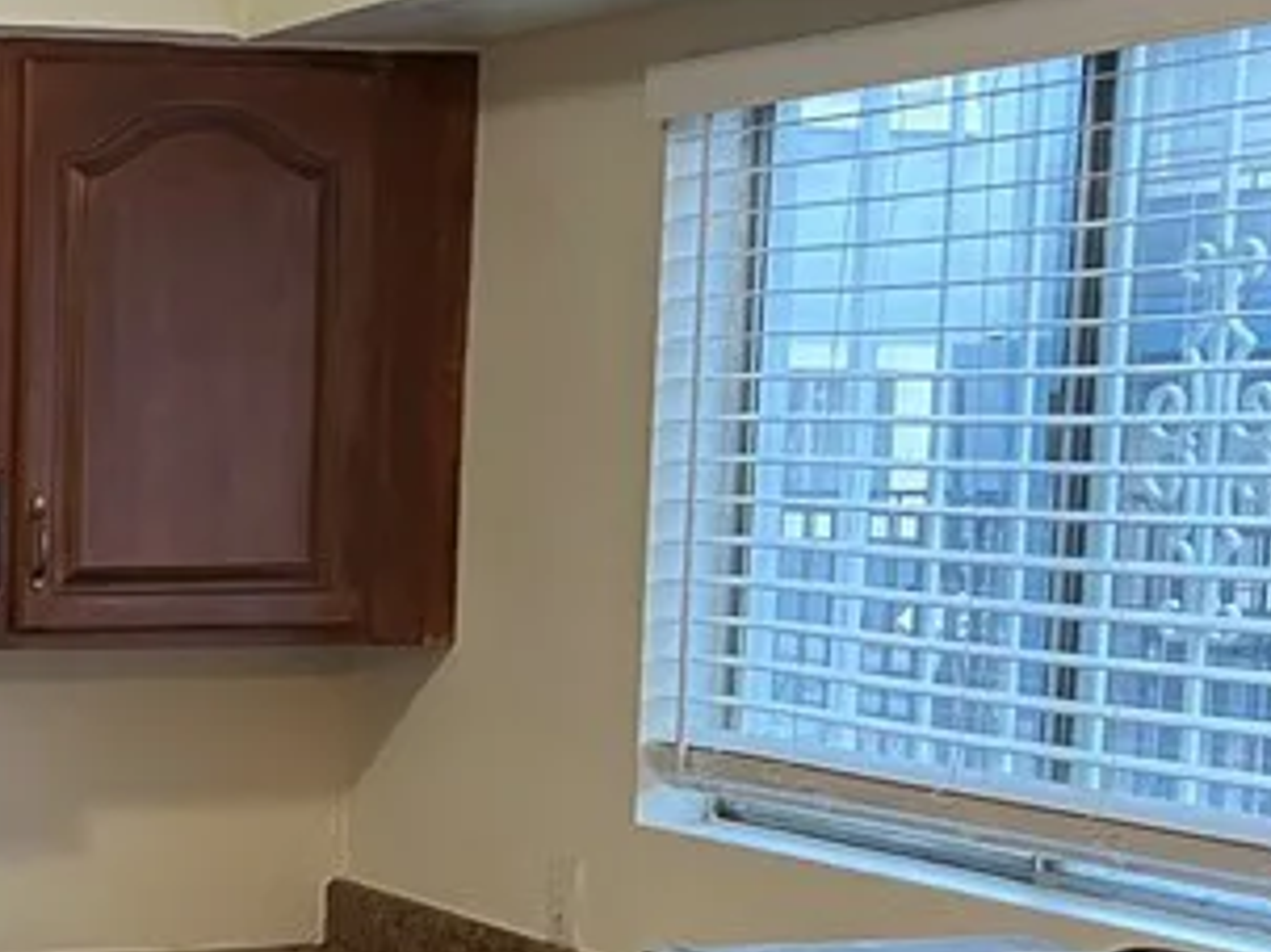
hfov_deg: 20.9
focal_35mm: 88
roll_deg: +0.2
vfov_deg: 16.6
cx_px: -210
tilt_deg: -7.8
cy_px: 784
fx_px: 3230
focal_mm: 5.1
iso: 125
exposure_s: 1/60
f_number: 1.6
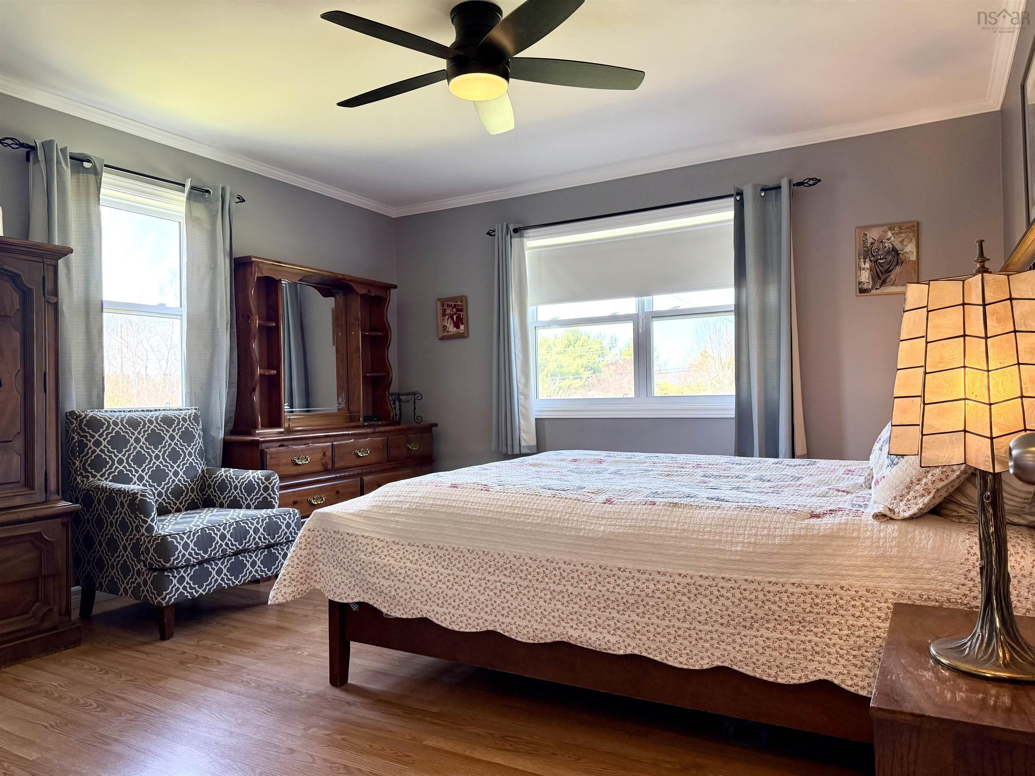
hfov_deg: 71.6
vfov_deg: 56.8
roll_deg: +1.1
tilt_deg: +0.6
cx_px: 518
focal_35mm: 24
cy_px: 388
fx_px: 718
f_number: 1.78
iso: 200
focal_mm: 6.76
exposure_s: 1/120
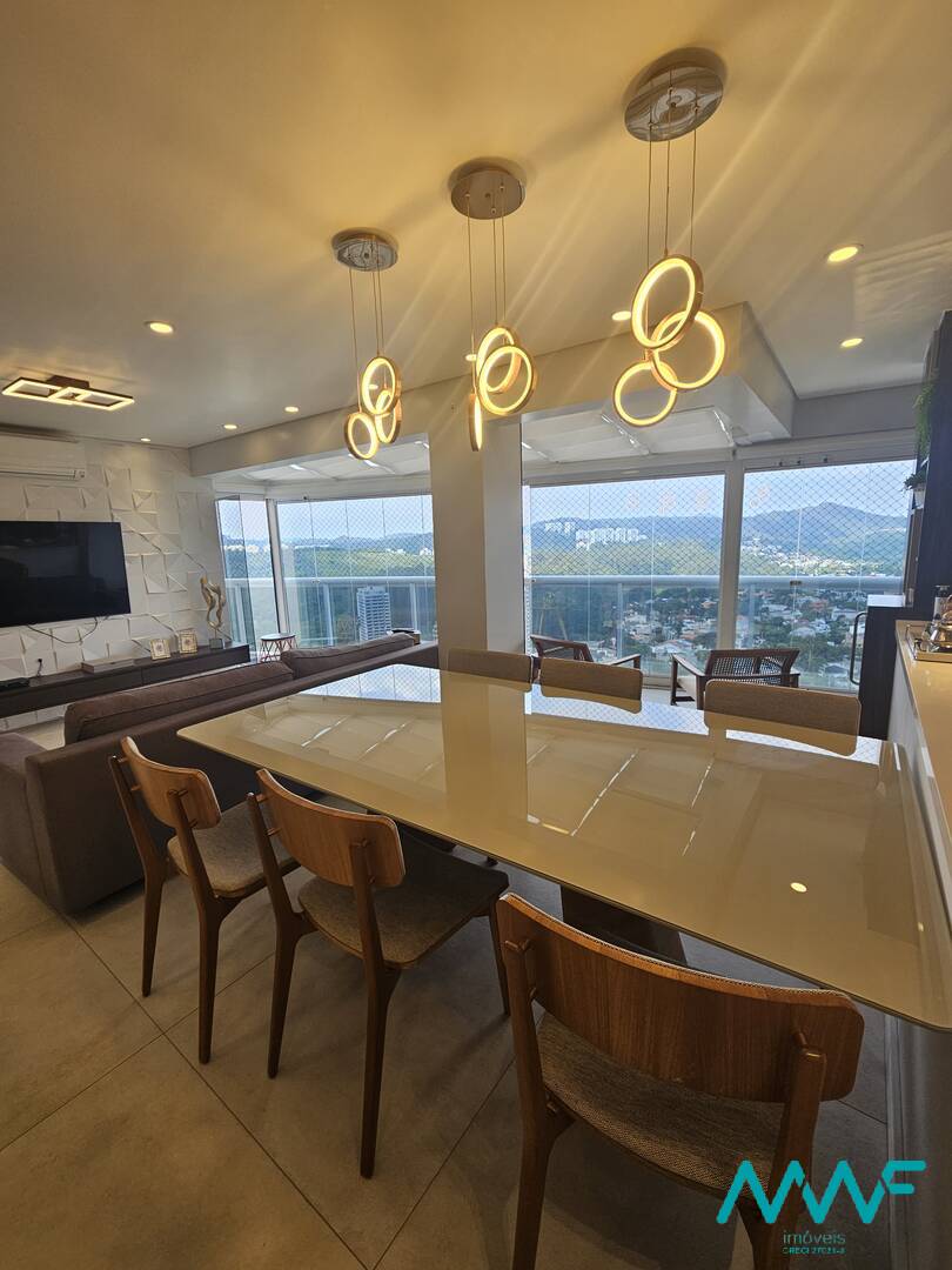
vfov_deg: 106.2
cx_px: 476
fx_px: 477
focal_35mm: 13
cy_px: 635
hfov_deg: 89.9
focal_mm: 2.2
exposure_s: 1/132
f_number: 2.2
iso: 50
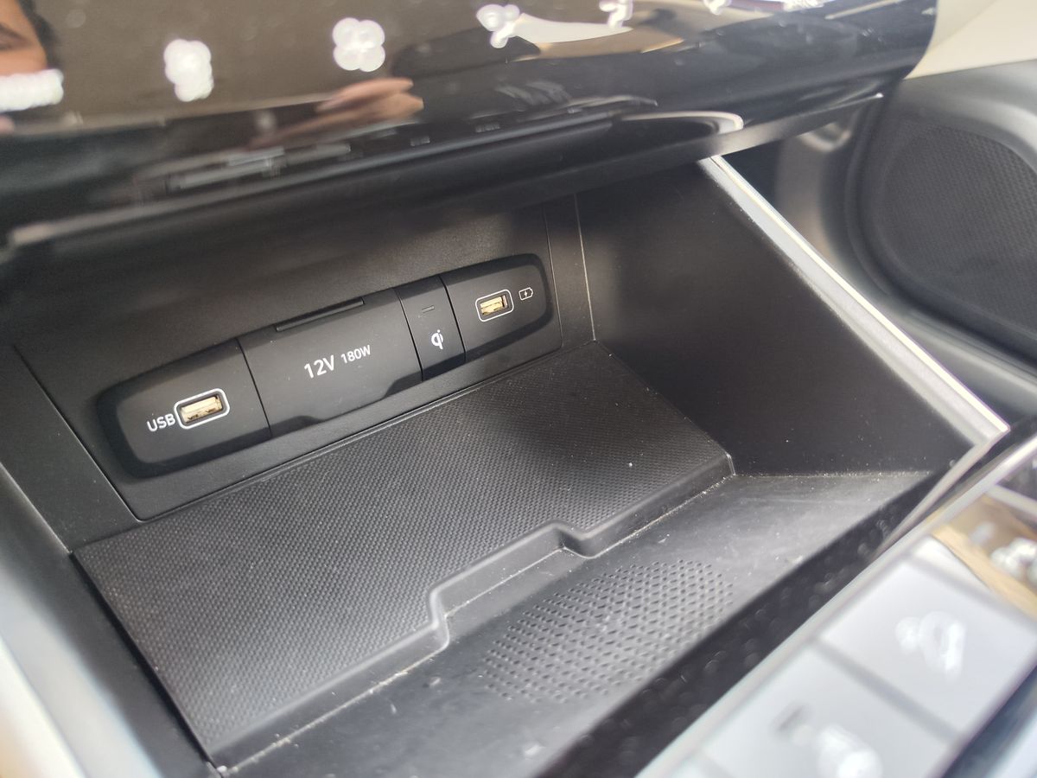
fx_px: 689
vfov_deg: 58.9
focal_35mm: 23
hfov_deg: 73.9
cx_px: 518
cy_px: 389
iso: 339
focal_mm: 7.01
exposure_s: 1/58.8
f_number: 1.69
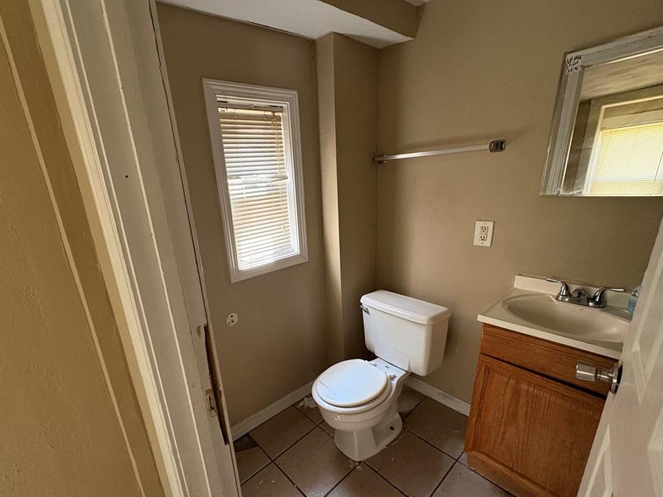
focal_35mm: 16
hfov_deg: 94.3
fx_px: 306
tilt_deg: -18.0
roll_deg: +3.9
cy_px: 280
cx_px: 304
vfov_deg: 77.8
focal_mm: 2.22
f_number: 2.2
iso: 320
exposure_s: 1/60
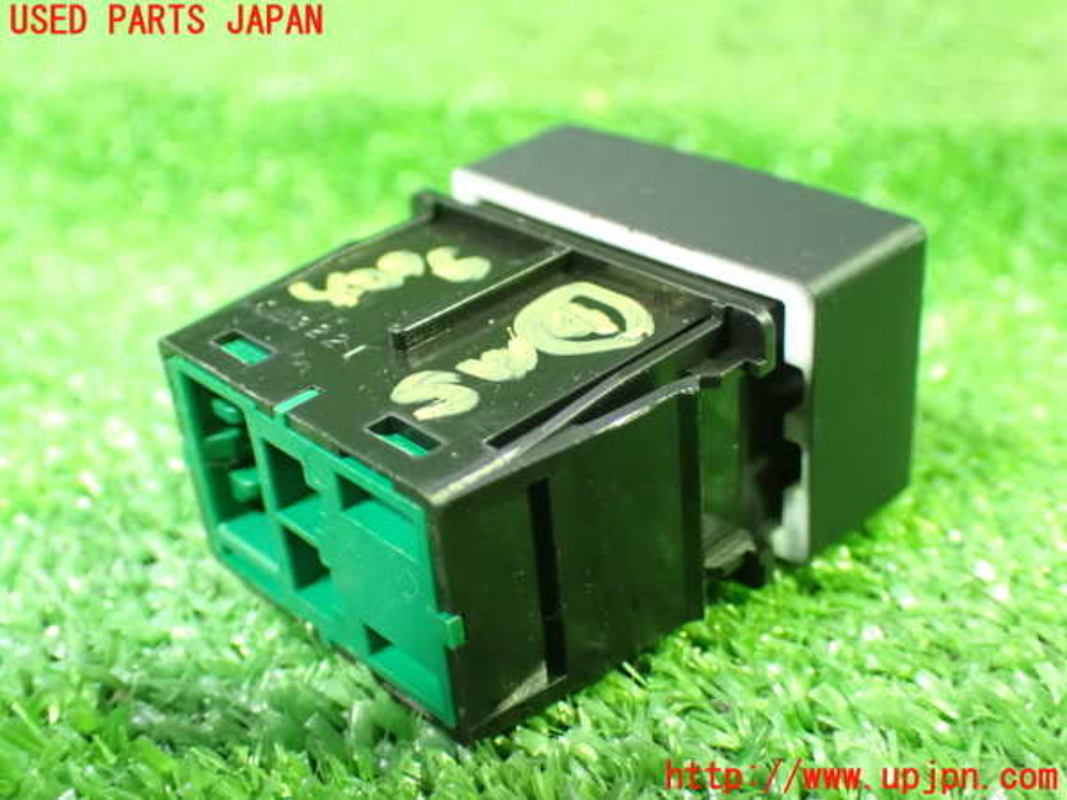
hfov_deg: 42.9
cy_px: 400
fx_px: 1356
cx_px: 534
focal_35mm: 44
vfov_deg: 32.9
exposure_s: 1/20
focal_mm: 7.84
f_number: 2.9
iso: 1600
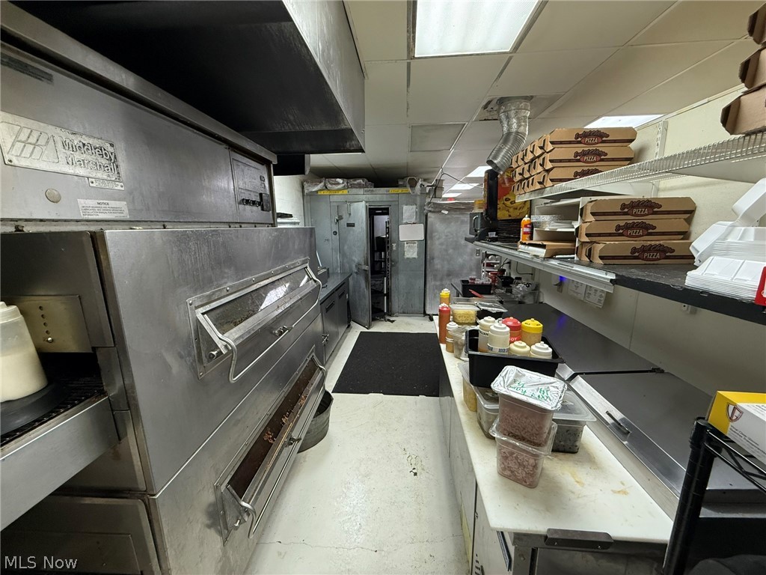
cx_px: 383
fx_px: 310
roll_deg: +0.7
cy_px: 288
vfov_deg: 85.7
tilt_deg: -10.4
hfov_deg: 102.1
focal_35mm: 14
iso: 320
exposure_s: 1/120
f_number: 2.2
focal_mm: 2.22
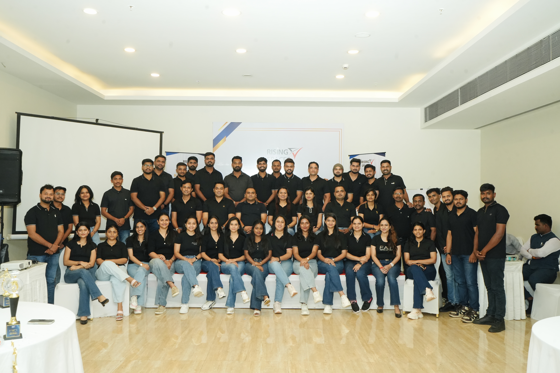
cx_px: 280
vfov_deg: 42.3
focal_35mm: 31
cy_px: 186
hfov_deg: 60.3
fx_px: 482
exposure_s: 1/125
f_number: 11
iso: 4000
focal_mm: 31
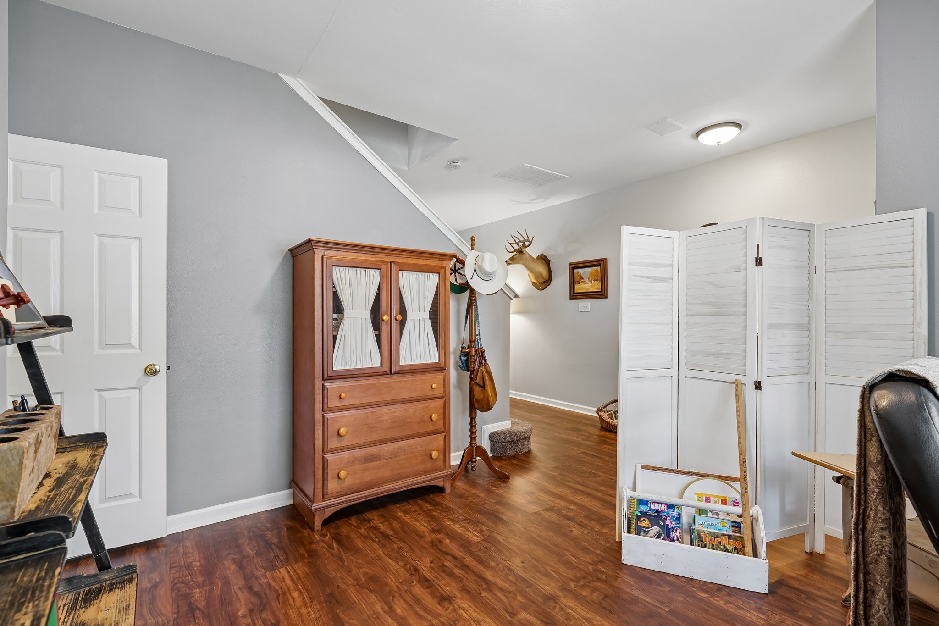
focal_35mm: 16
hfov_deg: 96.7
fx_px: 417
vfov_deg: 73.7
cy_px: 313
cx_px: 470
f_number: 8
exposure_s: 1/10
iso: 400
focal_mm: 16
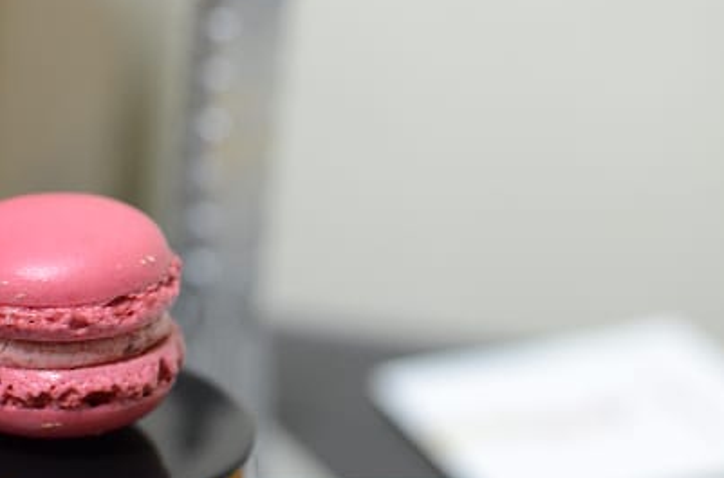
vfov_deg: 16.6
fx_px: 1640
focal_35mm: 82
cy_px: 207
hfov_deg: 24.9
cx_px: 302
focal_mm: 35
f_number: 3.2
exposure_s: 1/40
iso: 1250
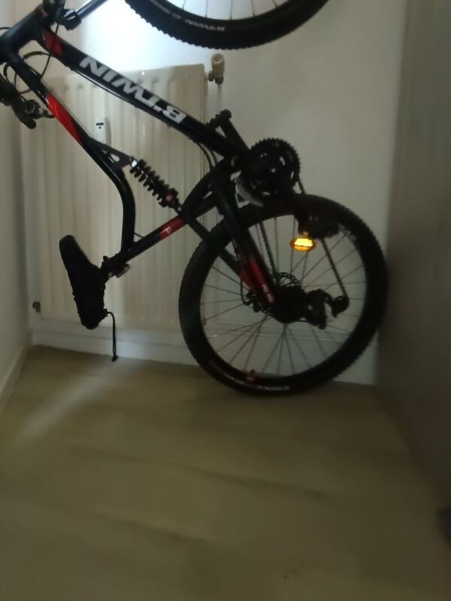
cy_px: 237
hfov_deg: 65.2
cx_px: 174
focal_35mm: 20
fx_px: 347
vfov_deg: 80.6
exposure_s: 1/16.7
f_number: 2.2
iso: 1556
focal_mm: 1.65
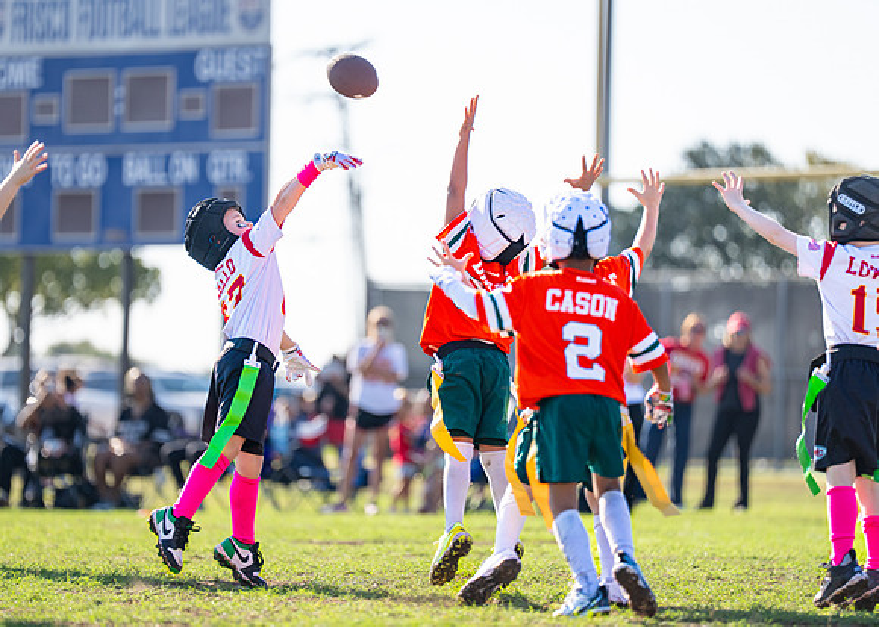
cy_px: 336
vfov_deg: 6.3
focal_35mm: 228
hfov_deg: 8.8
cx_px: 376
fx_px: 5699
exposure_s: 1/2000
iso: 200
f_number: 2.8
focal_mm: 191
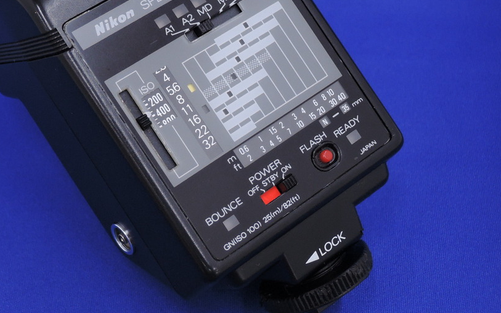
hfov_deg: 24.0
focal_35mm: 86
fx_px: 1174
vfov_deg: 15.2
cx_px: 185
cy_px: 111
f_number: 3.5
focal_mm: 11.8
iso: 400
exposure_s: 1/125
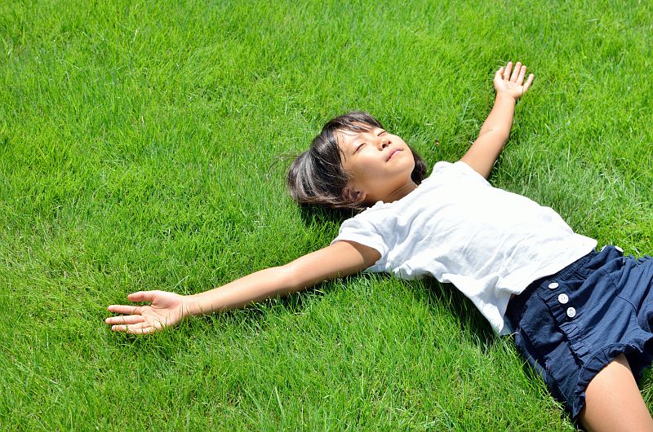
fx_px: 950
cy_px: 216
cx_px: 326
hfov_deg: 37.9
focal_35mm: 52
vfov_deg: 25.6
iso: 200
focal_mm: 35
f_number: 5
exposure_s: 1/1000
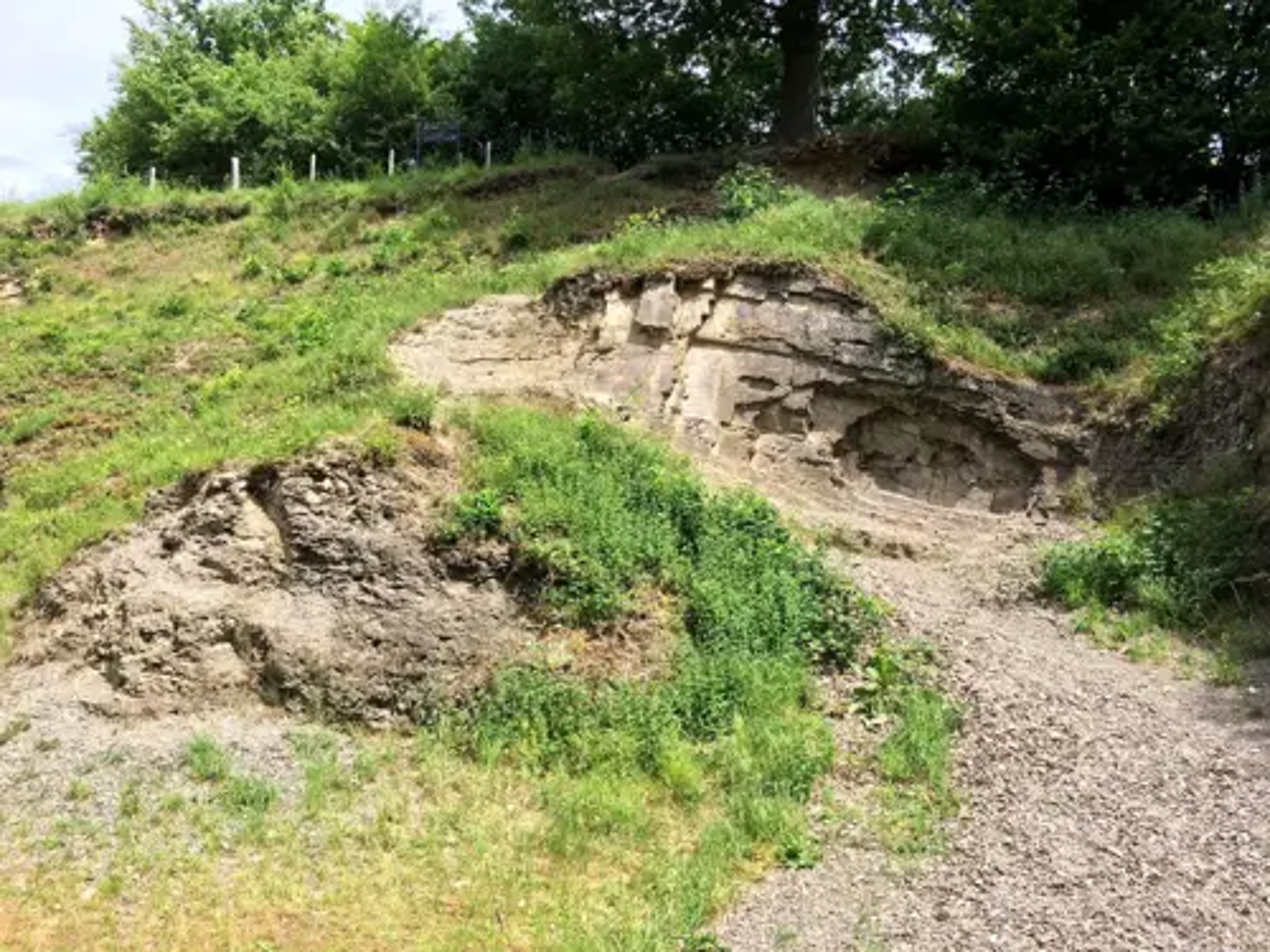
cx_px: 635
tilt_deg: +6.9
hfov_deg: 61.7
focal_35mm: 29
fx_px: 1064
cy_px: 476
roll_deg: -1.2
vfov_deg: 48.2
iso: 32
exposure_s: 1/789
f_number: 2.2
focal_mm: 4.15
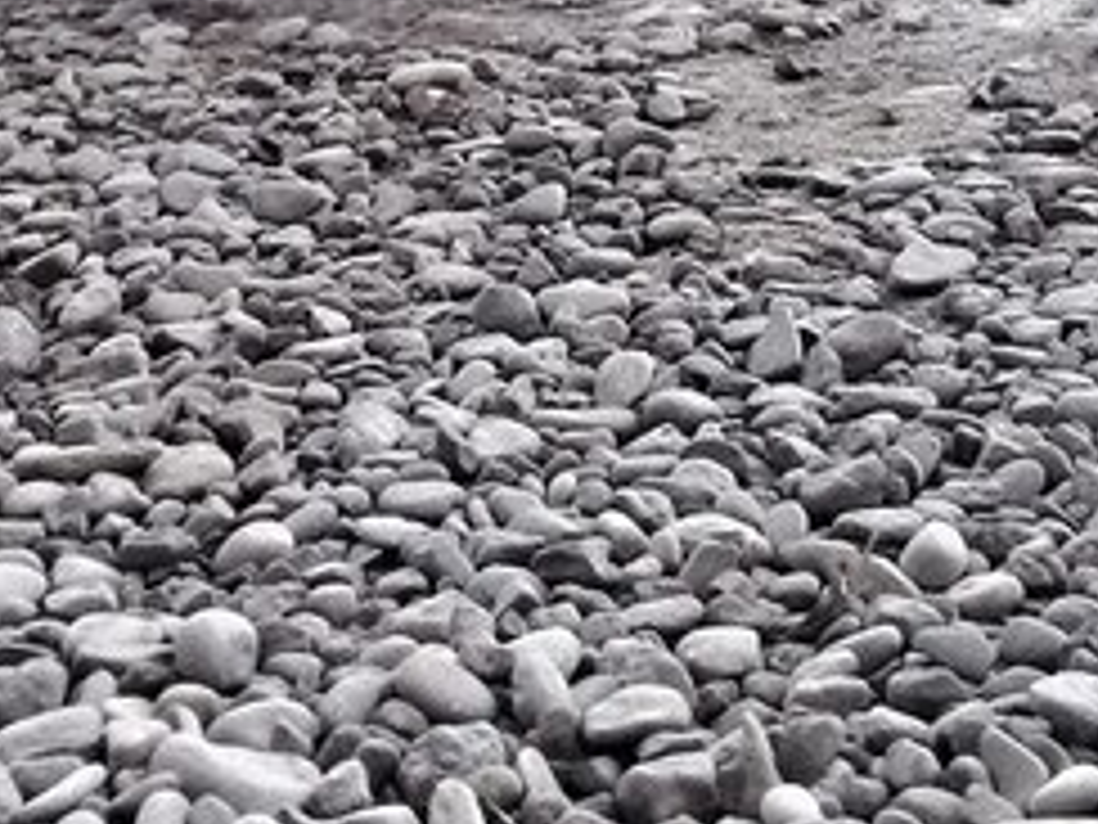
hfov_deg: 23.0
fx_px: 2664
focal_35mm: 84
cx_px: 882
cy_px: -182
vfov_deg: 16.8
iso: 50
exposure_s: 1/161
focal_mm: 3.3
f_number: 2.2
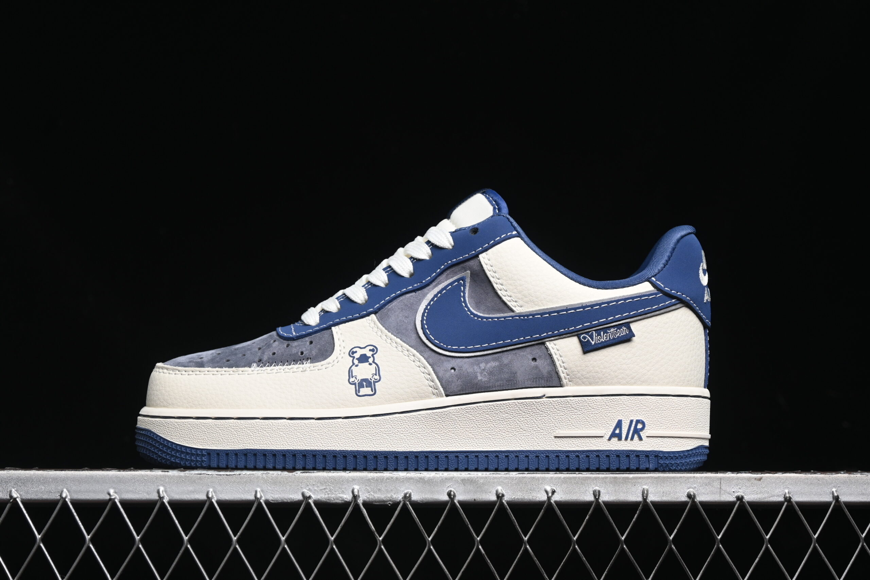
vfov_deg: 18.2
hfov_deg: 27.0
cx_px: 435
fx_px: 1812
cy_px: 290
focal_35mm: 75
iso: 160
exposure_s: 1/60
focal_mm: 50
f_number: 6.3
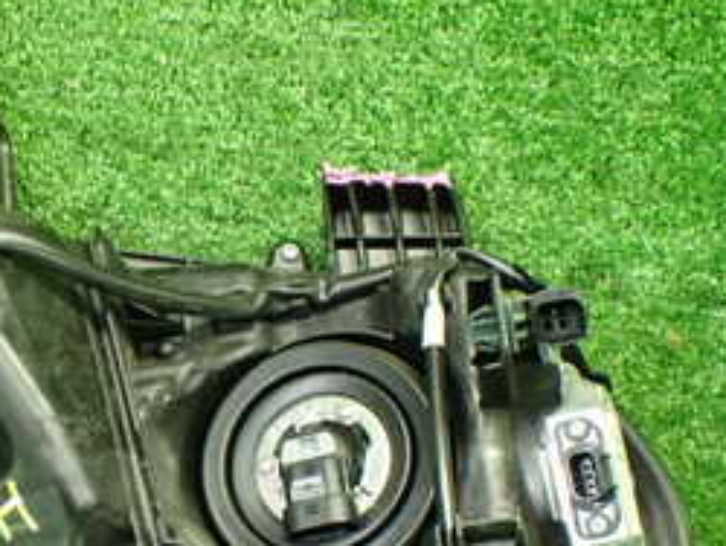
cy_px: 439
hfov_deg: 26.0
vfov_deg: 20.2
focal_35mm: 72
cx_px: 52
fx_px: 1512
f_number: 2.3
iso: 800
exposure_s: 1/100
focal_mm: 5.4
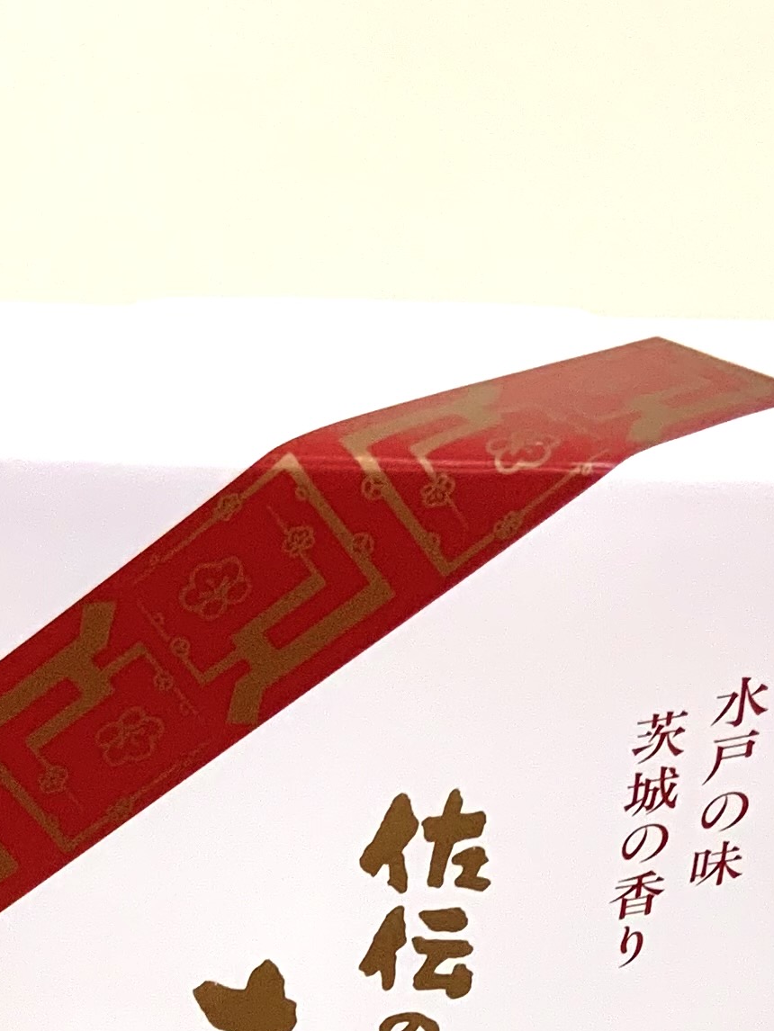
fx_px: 3040
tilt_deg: -50.4
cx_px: 115
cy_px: 1612
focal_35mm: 102
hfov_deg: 14.4
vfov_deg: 17.1
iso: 64
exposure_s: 1/100
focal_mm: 3
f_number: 1.8
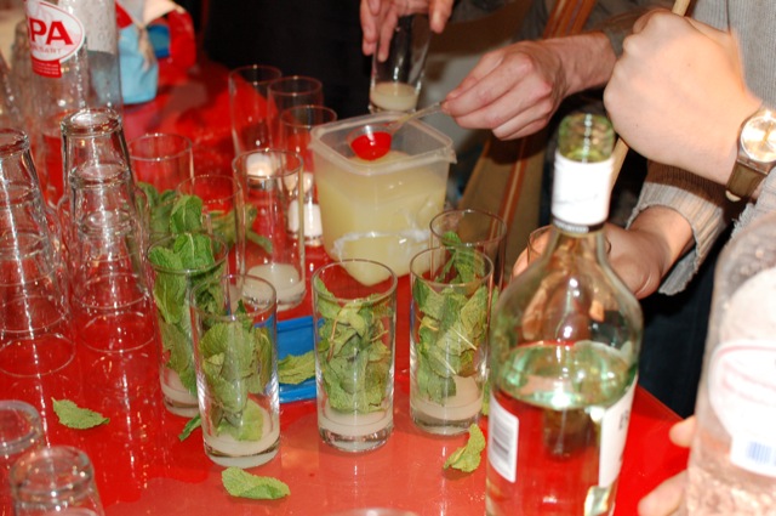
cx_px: 388
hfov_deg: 37.9
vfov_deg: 25.7
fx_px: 1130
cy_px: 258
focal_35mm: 52
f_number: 4
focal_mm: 35
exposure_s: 1/60
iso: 800
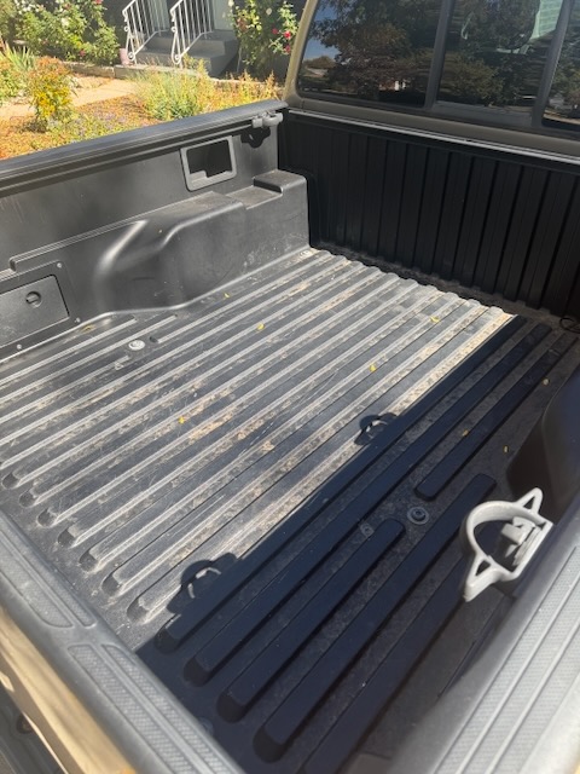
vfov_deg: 71.6
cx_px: 290
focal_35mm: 24
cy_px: 387
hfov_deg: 56.8
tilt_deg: -37.6
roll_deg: +1.5
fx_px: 536
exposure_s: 1/840
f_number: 1.78
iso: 80
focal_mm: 6.76
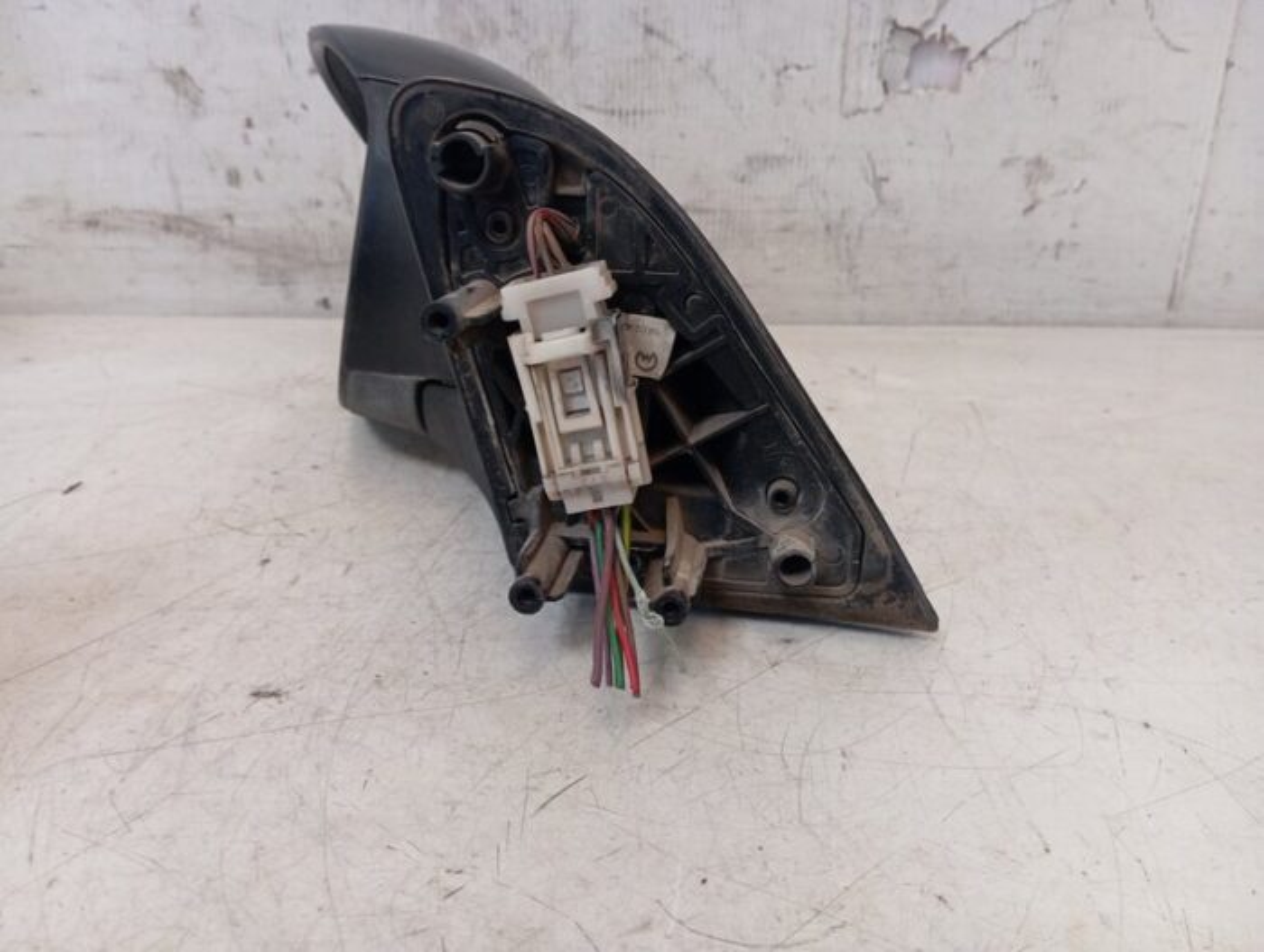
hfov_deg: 63.4
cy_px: 476
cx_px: 632
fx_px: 1024
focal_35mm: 28
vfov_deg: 49.9
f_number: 1.8
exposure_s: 1/33.3
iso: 422
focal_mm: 4.22
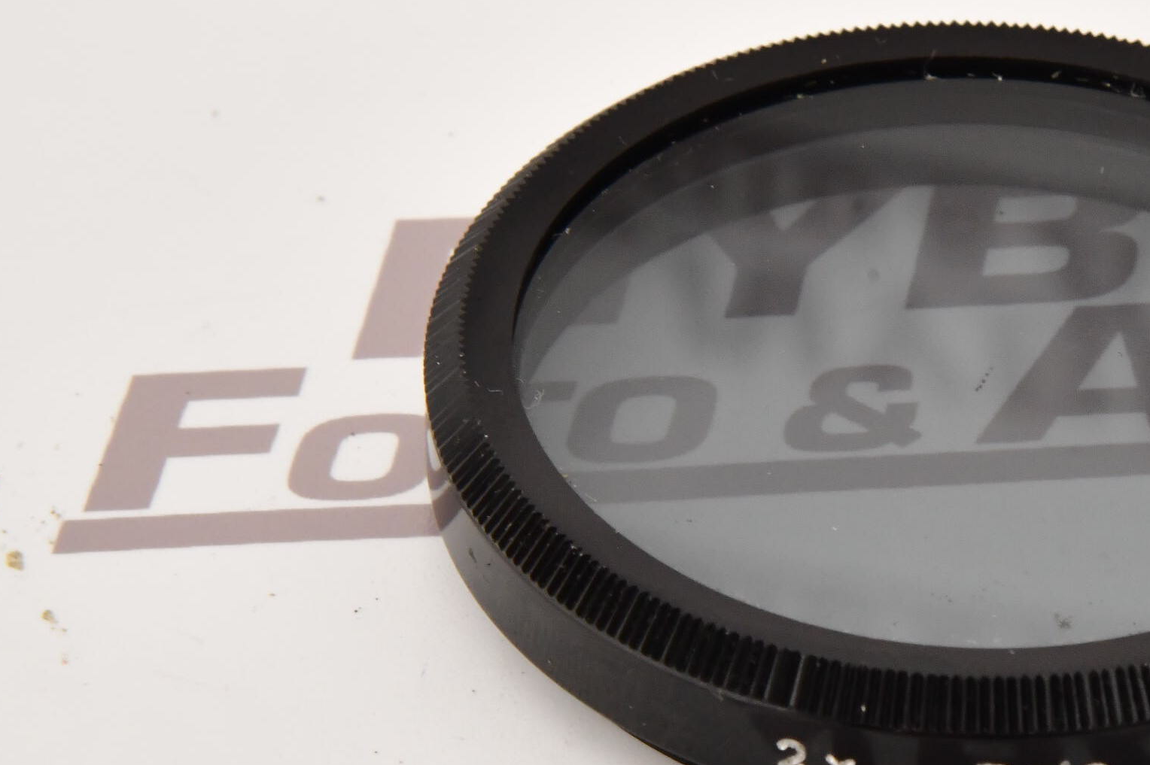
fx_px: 6417
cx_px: 954
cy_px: 572
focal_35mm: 201
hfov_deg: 10.2
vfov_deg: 6.8
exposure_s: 1/125
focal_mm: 120
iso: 1600
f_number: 16
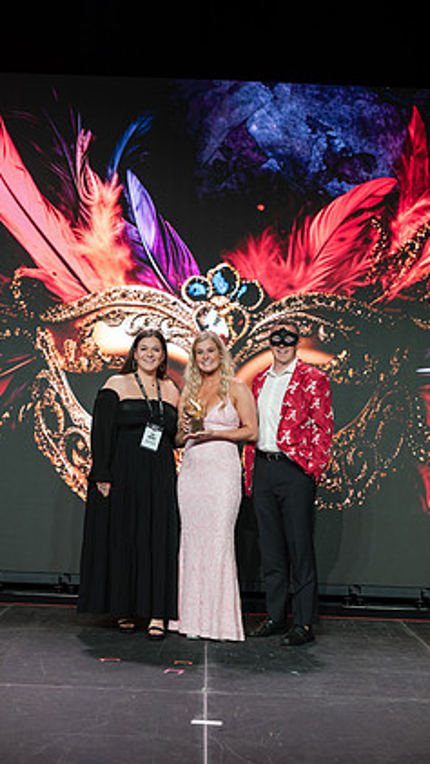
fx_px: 1134
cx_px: 207
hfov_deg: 21.5
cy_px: 394
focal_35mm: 56
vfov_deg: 37.2
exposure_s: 1/160
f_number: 2.8
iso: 800
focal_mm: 50
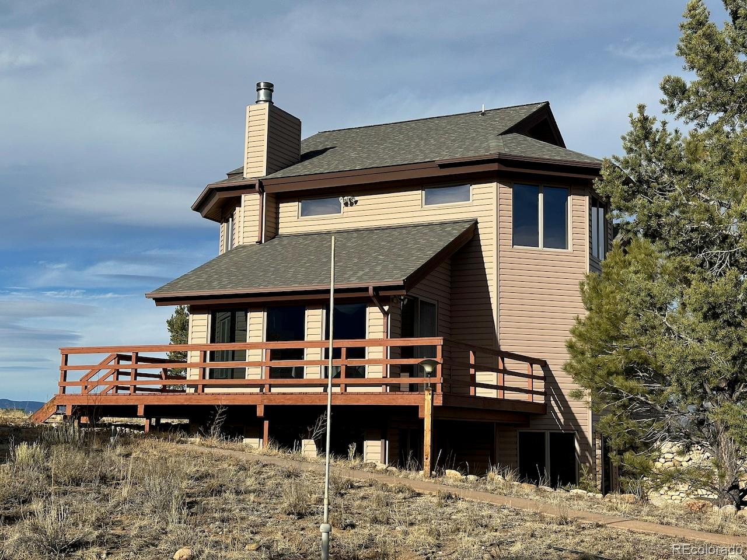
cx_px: 374
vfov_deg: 30.3
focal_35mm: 48
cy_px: 280
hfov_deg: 39.7
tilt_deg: +8.5
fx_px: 1036
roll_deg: -1.1
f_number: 1.78
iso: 64
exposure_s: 1/5000
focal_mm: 6.86
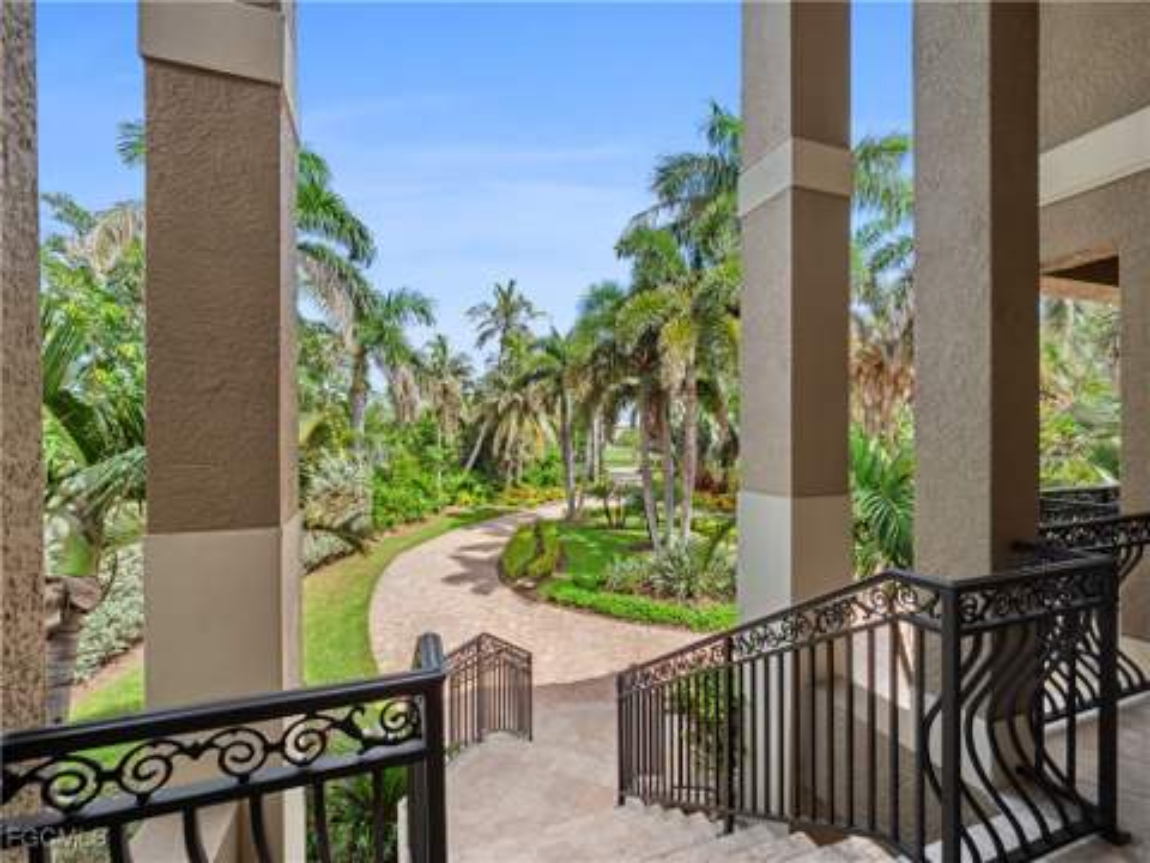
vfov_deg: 85.7
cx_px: 575
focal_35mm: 14
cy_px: 432
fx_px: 465
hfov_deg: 102.1
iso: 200
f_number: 7.1
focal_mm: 7
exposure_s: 1/100
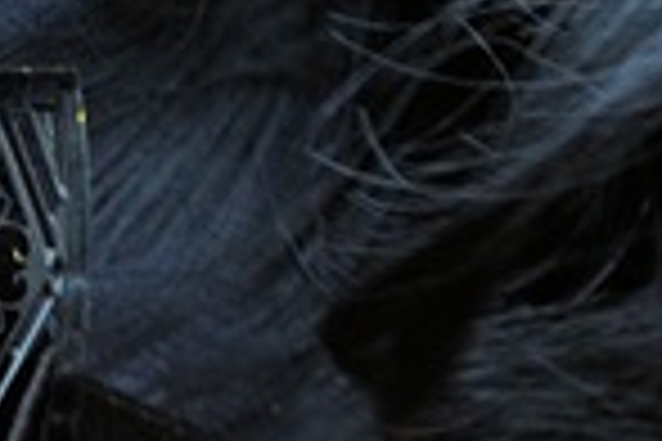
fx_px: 19950
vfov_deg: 1.3
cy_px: 682
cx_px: -959
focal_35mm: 1085
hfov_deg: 1.9
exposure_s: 1/125
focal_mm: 160
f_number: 5
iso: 640
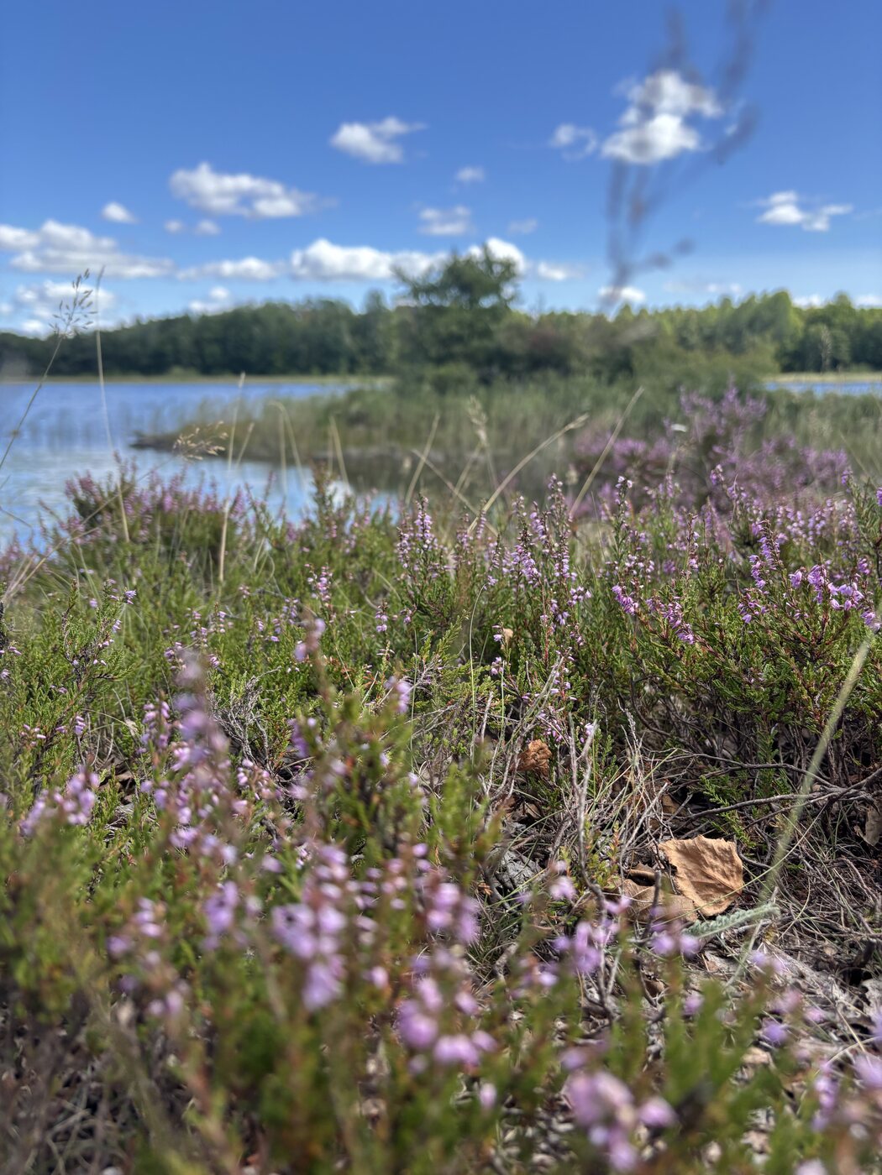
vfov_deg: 67.3
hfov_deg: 53.1
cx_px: 441
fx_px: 883
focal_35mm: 26
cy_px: 588
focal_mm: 5.96
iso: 50
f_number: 1.6
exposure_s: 1/1381
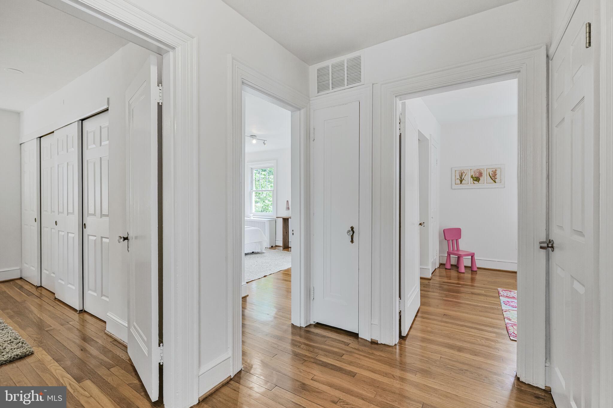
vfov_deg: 73.7
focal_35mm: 16
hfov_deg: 96.7
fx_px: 272
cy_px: 204
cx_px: 306
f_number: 8
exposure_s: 1/8
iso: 400
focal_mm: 16
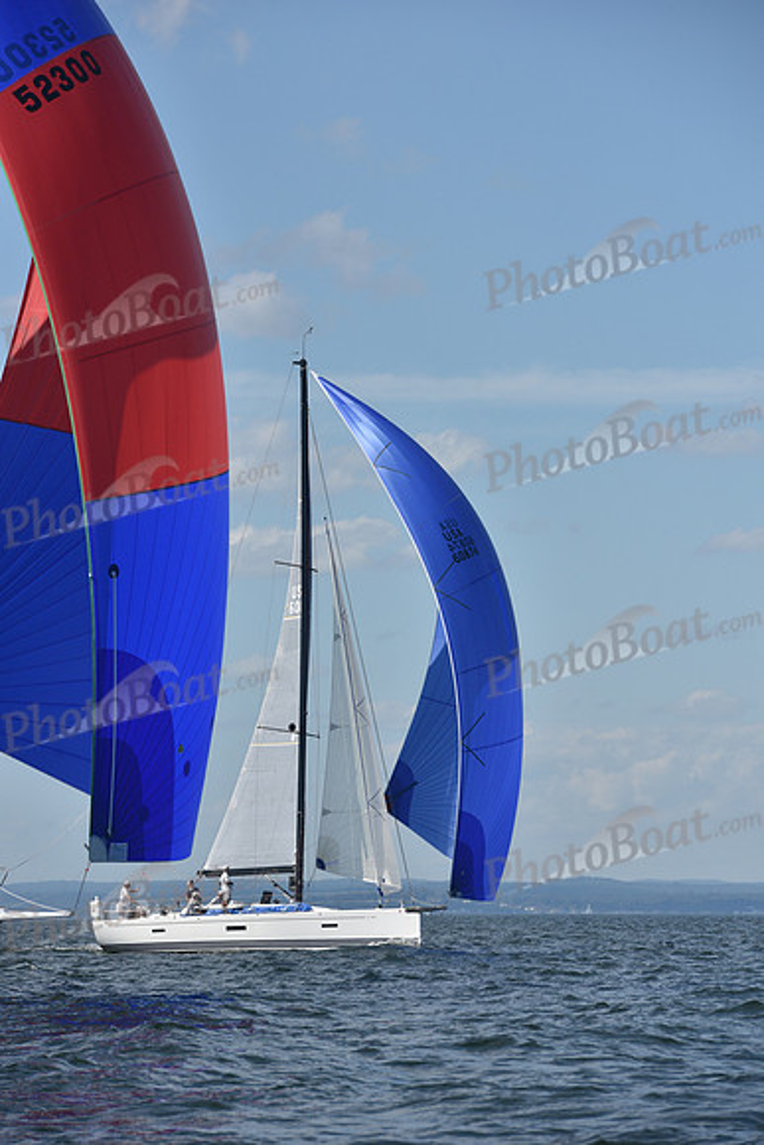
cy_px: 572
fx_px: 6362
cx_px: 382
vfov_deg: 10.3
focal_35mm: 200
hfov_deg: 6.9
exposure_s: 1/1250
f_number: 10
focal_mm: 200
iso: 320
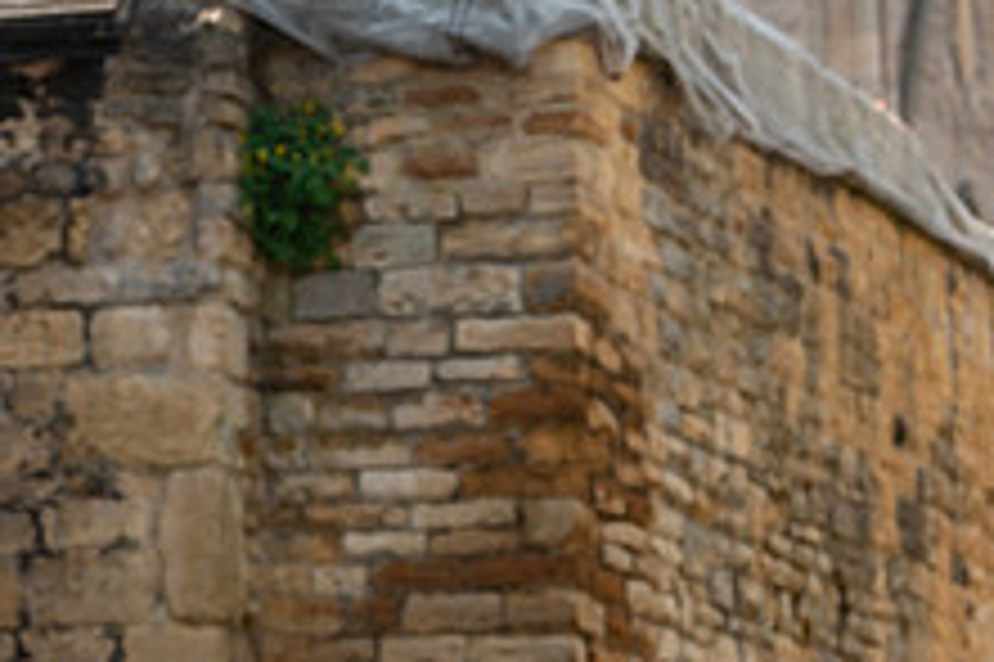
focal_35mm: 263
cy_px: 736
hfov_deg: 7.8
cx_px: 427
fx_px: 7256
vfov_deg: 5.2
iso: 200
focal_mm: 100
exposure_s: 1/1000
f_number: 4.5
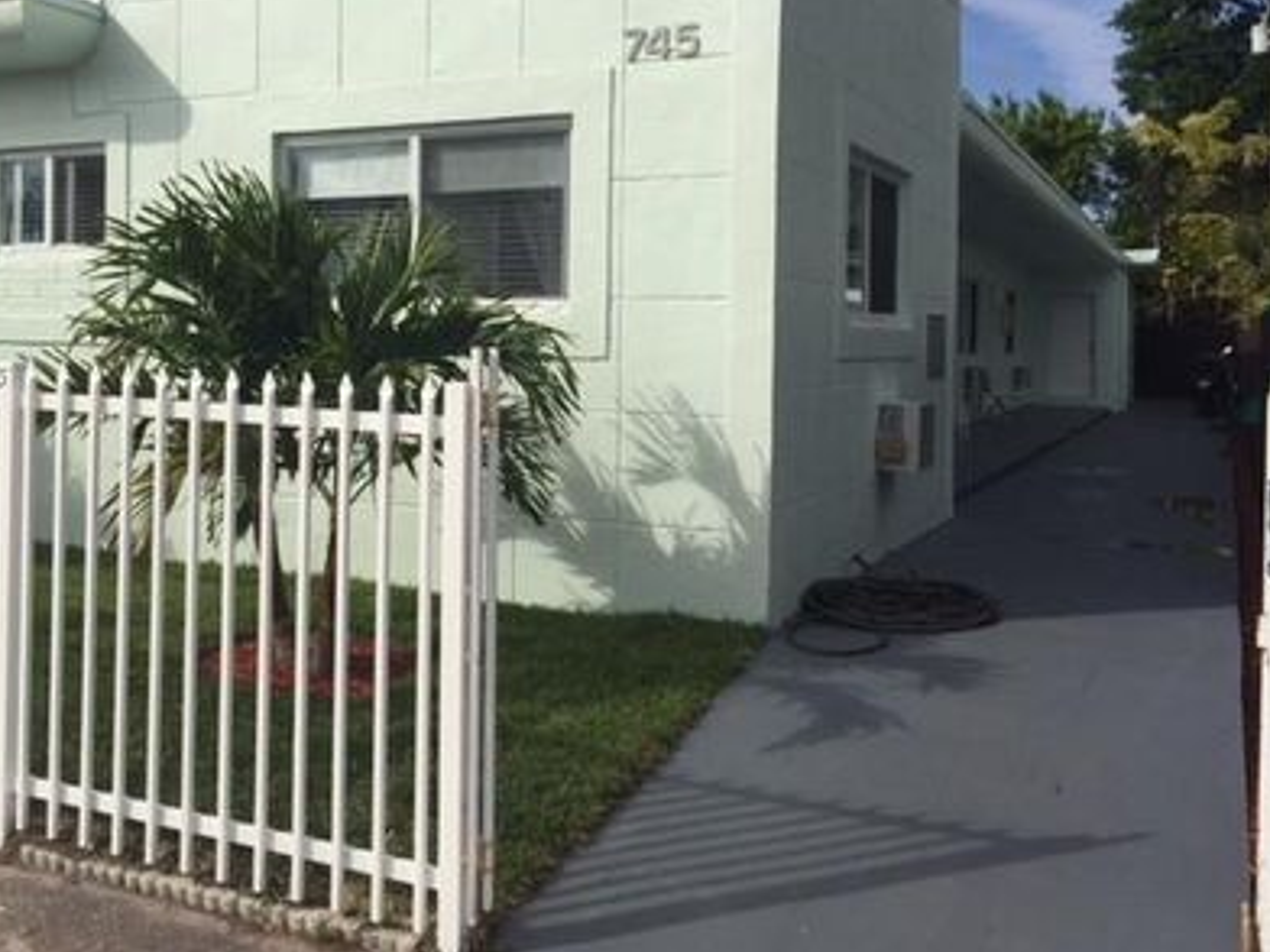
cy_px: 374
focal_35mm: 37
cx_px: 467
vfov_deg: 38.5
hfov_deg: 49.6
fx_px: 1357
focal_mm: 4.15
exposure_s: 1/4950
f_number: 2.2
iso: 32
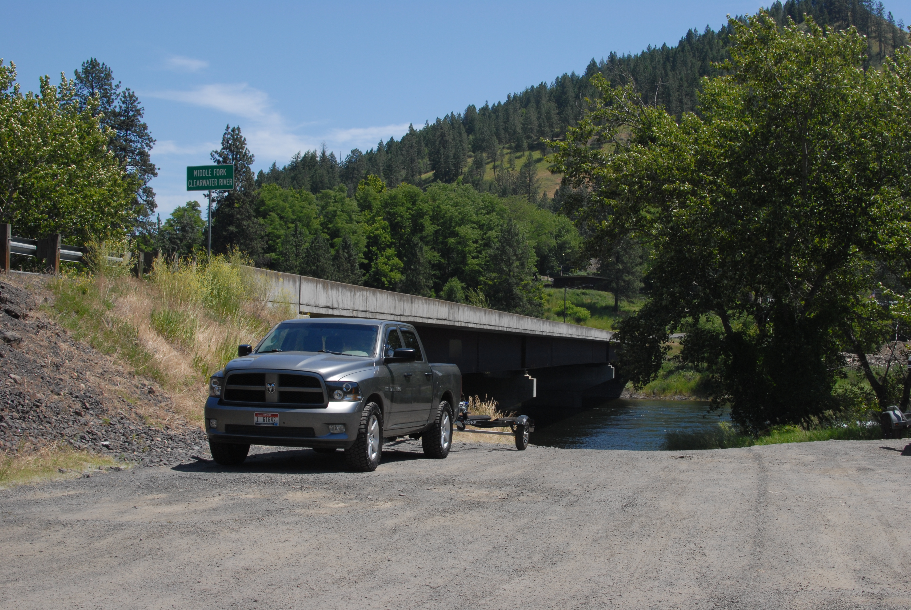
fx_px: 1330
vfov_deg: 25.8
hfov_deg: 37.8
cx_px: 456
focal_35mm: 52
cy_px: 305
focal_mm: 35
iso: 200
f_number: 13
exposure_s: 1/200
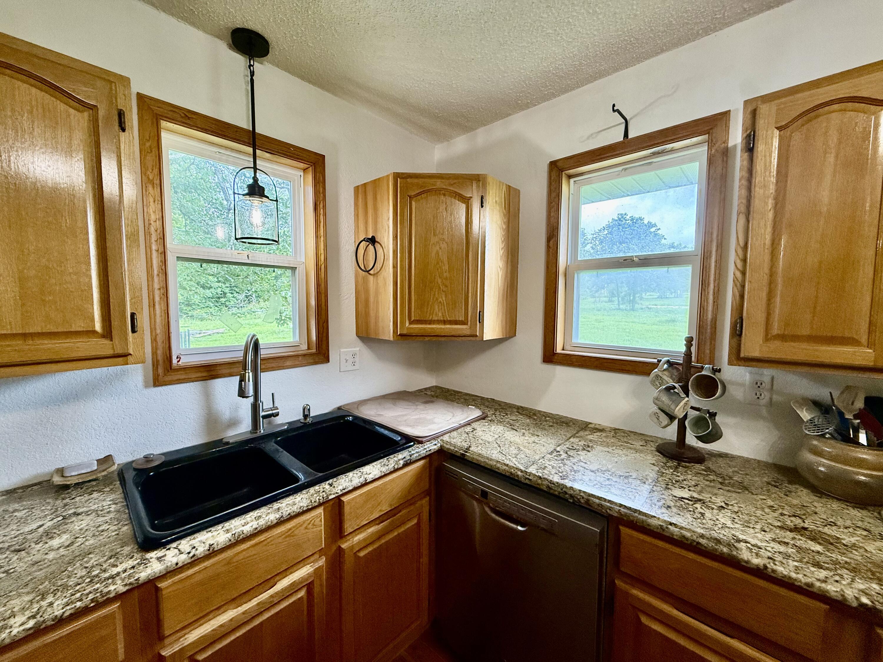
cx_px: 442
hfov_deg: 102.1
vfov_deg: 85.7
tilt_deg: -3.8
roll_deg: -0.5
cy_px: 331
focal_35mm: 14
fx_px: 357
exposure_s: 1/120
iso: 160
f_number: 2.2
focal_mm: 2.22
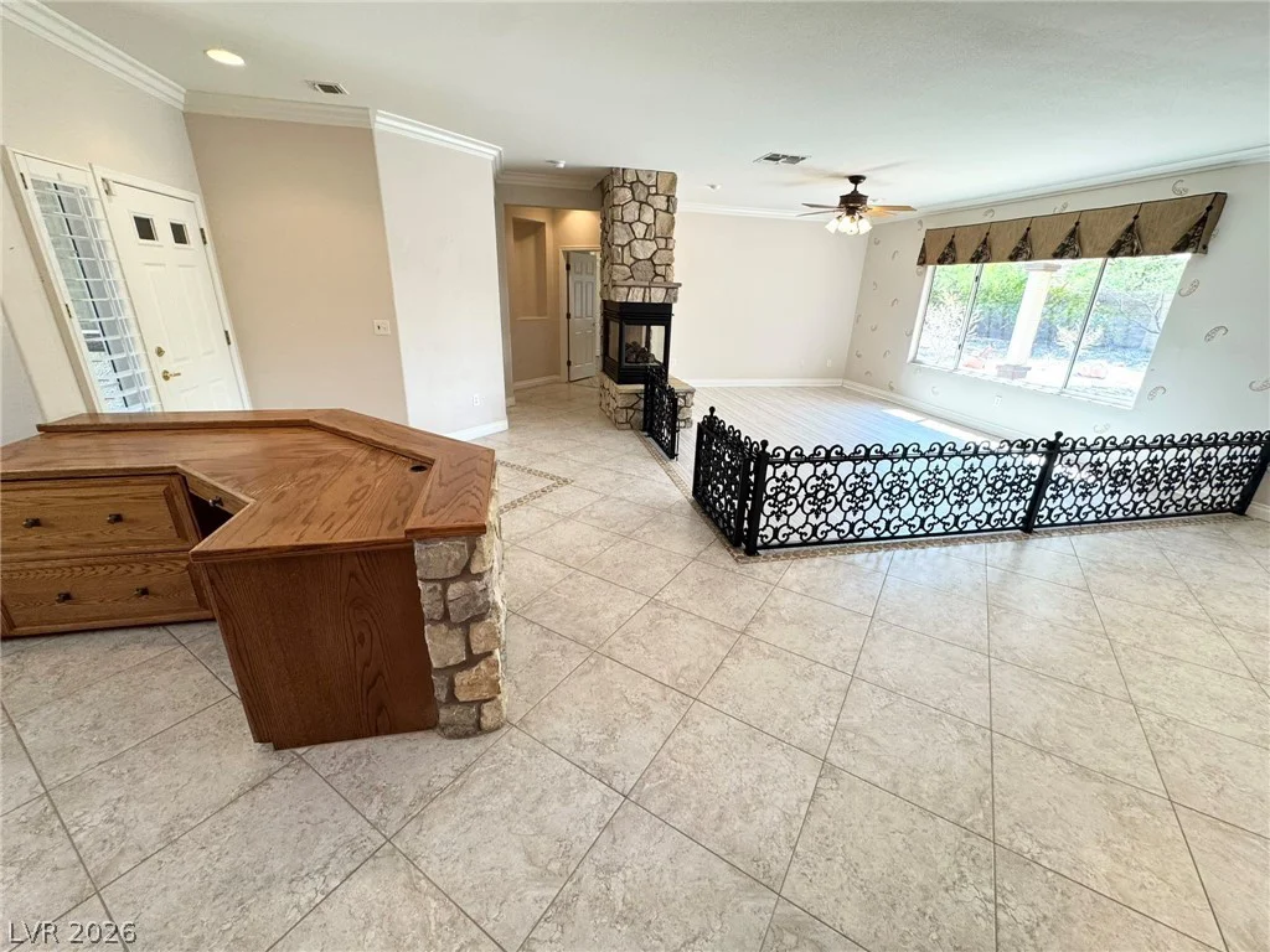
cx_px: 635
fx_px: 514
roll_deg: -2.2
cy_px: 476
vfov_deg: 85.7
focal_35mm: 14
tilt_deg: -20.5
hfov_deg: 102.1
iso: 200
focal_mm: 2.22
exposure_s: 1/120
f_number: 2.2
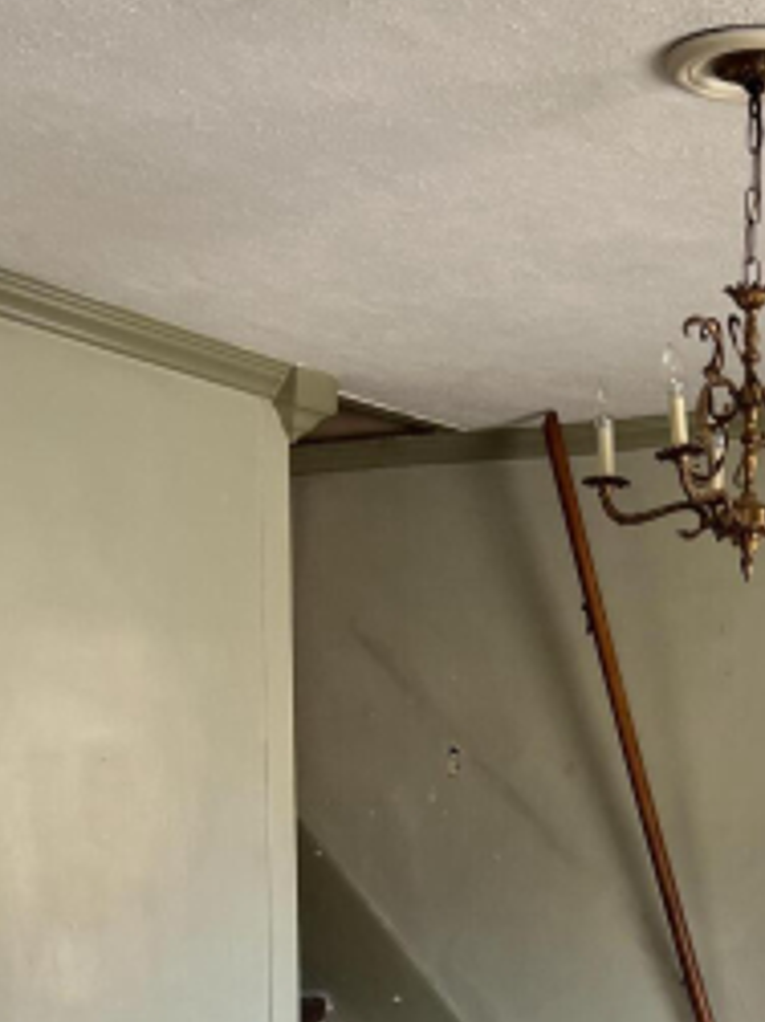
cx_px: 553
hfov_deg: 21.2
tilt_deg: -6.8
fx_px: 2035
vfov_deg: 25.8
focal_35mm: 69
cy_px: 1162
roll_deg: +0.9
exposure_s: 1/121
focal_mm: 5.7
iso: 125
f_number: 1.5
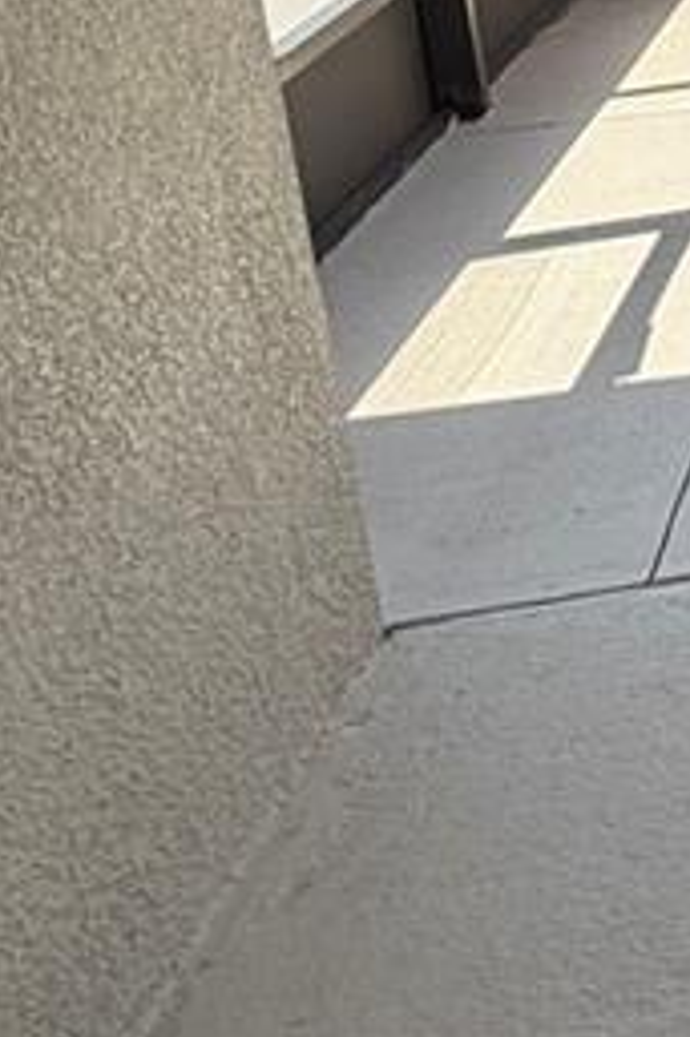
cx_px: 1675
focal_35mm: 68
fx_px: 1957
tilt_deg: -12.4
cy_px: -48
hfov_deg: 13.8
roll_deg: +0.3
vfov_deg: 27.6
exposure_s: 1/709
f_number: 2.2
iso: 40
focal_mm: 2.22
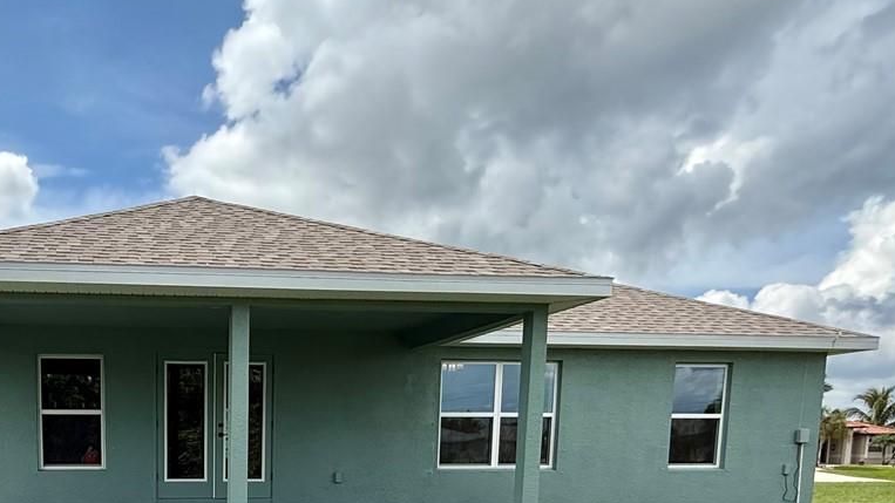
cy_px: 543
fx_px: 759
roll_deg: -0.4
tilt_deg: -6.7
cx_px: 178
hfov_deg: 56.6
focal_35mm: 32
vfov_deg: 32.6
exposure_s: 1/1848
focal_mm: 2.22
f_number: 2.2
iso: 64
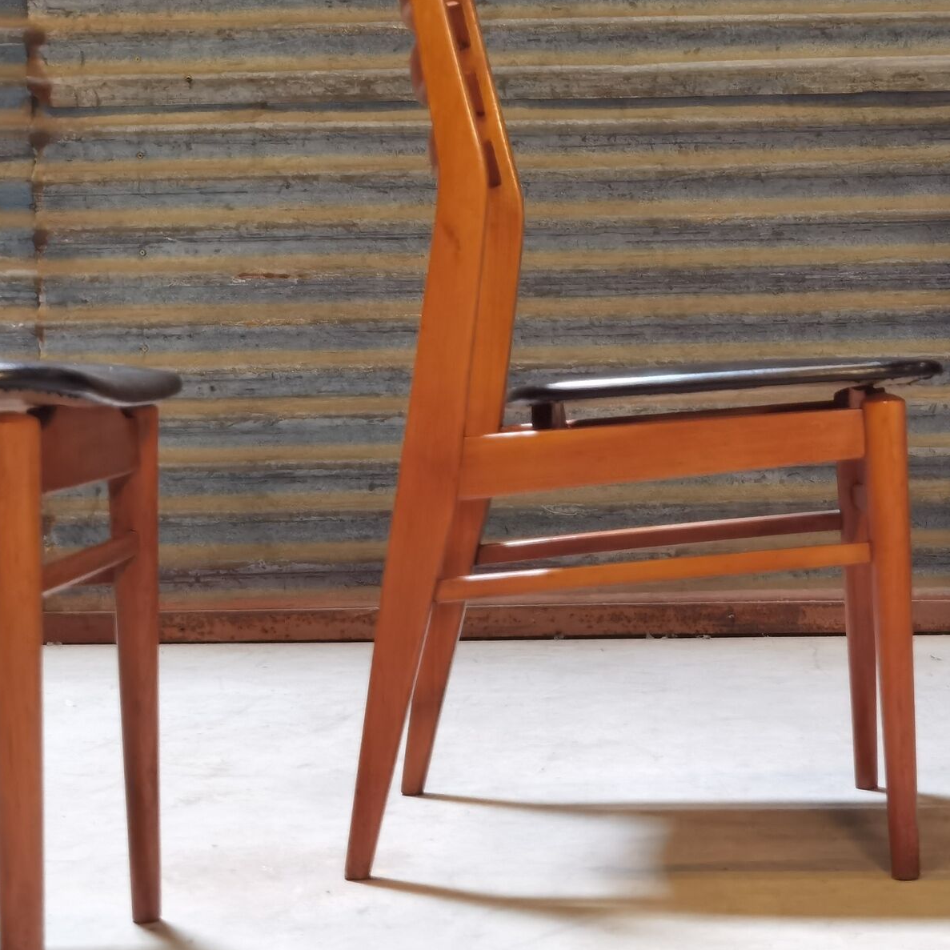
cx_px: 694
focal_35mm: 70
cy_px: 392
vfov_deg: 24.6
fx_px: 2173
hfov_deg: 24.4
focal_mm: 6.71
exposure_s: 1/50
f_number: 1.9
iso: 400
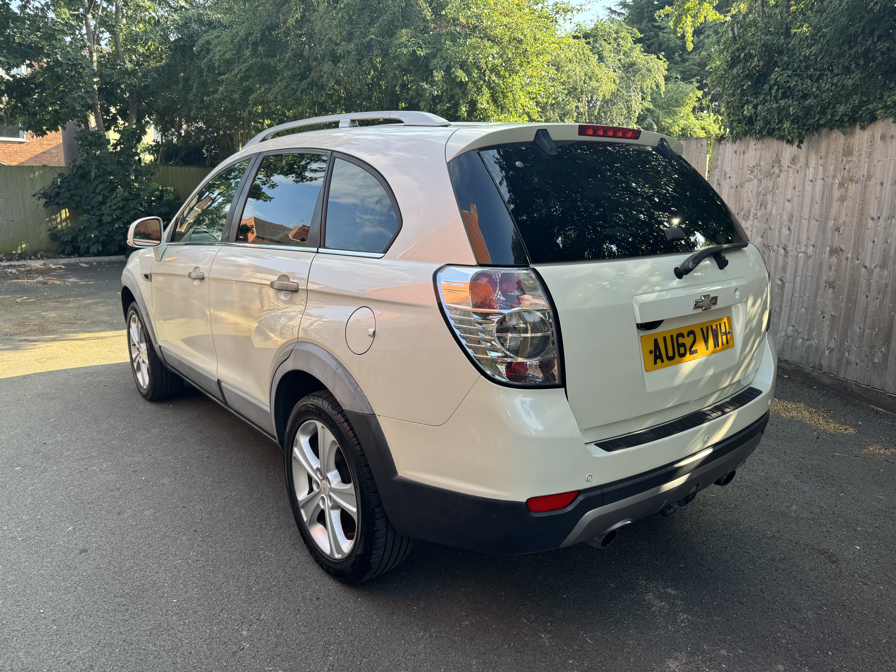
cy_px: 336
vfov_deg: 56.8
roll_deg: -0.5
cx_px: 448
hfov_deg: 71.6
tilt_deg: -11.9
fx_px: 621
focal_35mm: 24
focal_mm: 6.76
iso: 80
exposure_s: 1/522
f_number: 1.78
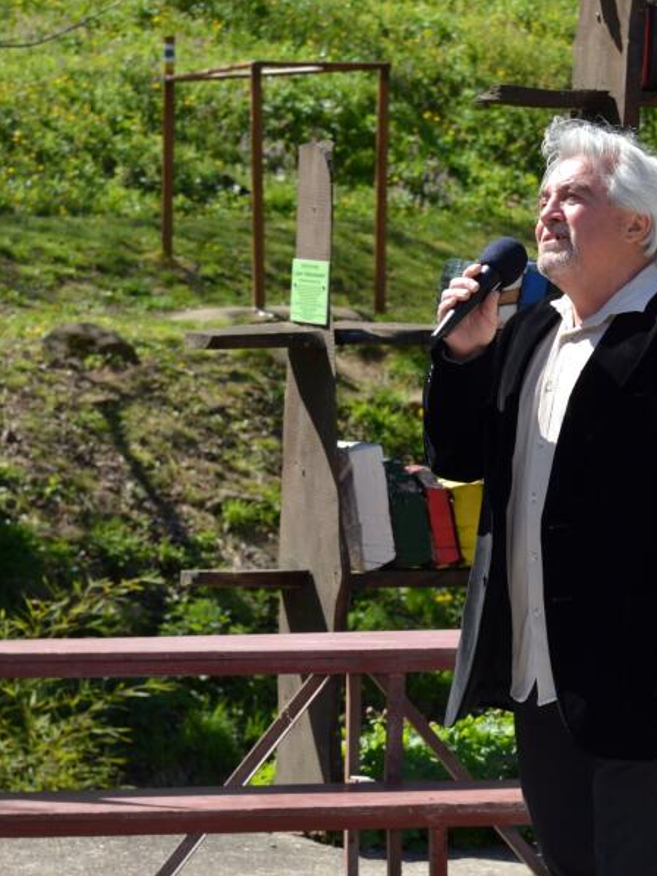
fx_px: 4402
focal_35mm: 174
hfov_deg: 8.5
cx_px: 634
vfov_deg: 11.4
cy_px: 437
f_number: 5.6
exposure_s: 1/125
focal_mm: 120
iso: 180
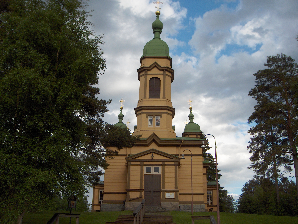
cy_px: 112
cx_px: 149
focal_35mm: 39
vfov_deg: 36.9
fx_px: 336
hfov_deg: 47.8
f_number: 4.8
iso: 100
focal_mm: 8
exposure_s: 1/606
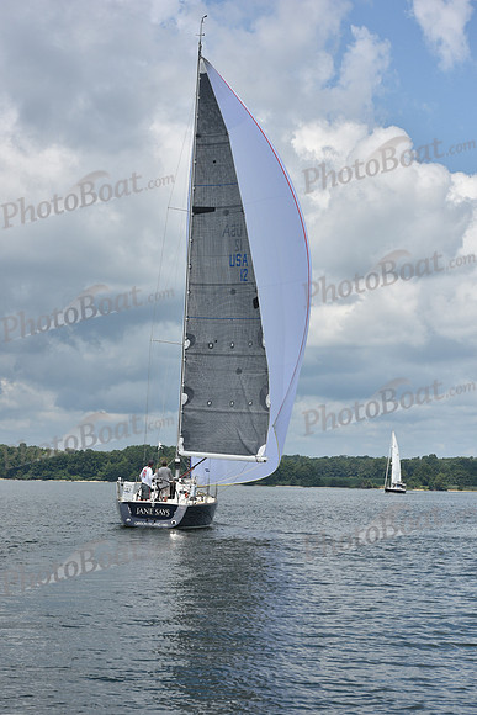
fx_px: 1589
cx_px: 238
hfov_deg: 17.1
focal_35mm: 80
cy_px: 358
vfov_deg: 25.4
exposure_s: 1/1250
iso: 320
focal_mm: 80
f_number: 9
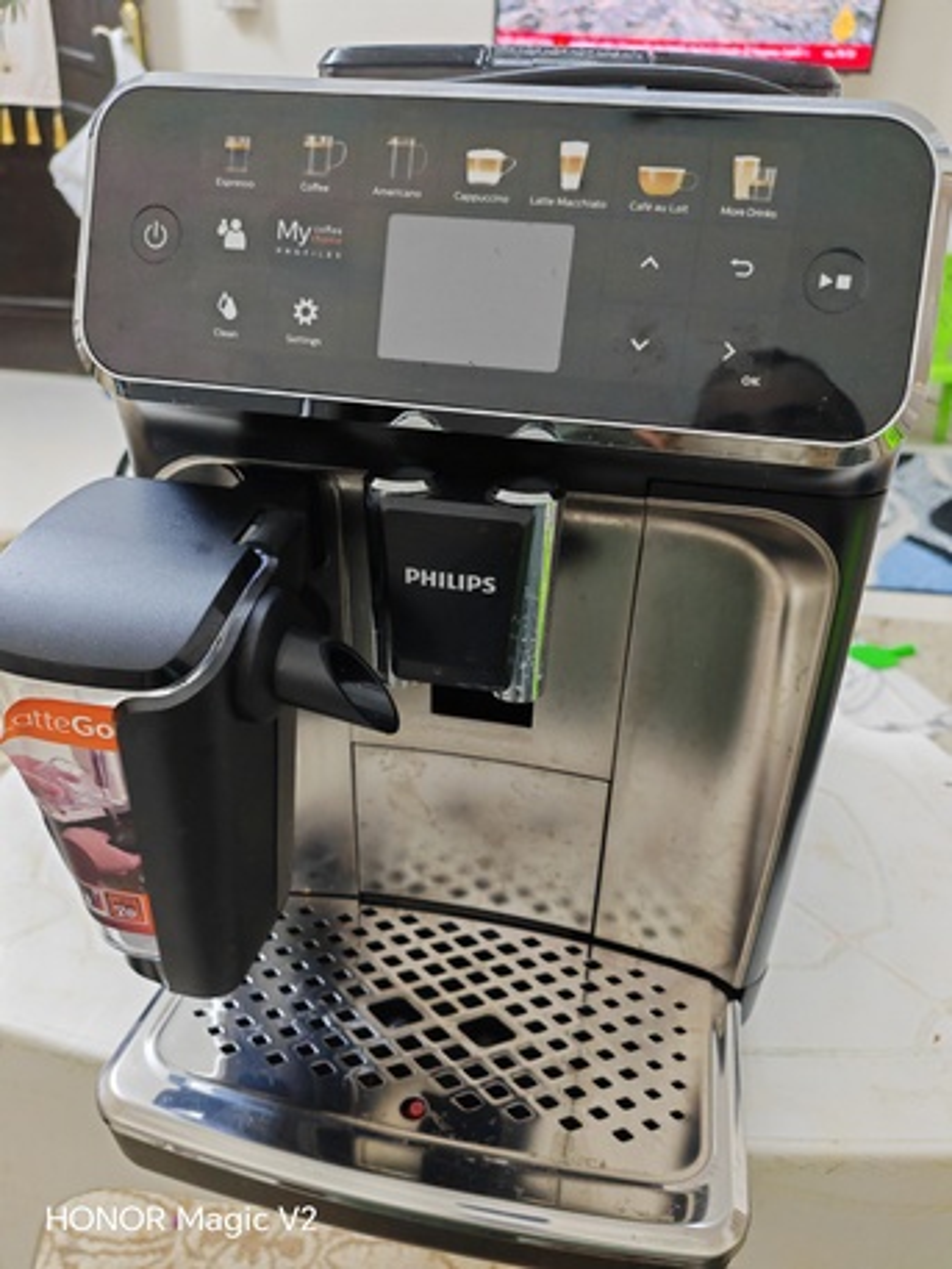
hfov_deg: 54.9
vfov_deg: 69.4
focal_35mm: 25
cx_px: 476
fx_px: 916
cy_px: 634
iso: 400
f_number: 1.9
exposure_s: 1/60
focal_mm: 5.3
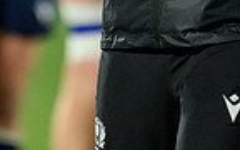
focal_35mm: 2752
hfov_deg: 0.8
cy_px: -232
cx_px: 140
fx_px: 18000
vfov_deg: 0.5
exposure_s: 1/500
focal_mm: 560
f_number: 4
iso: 8000
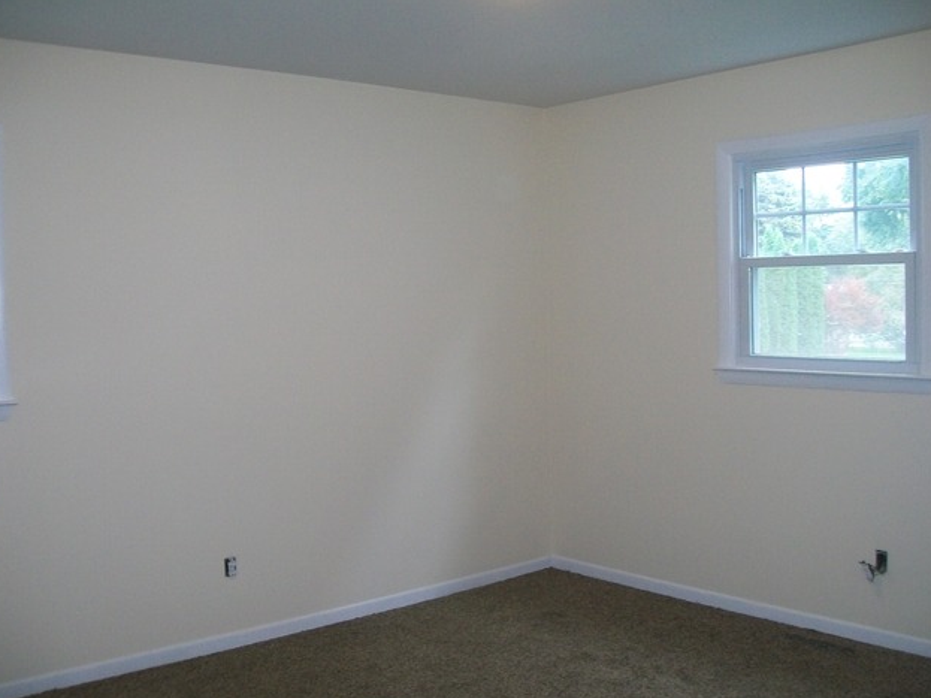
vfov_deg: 38.7
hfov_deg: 50.1
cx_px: 459
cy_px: 357
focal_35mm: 37
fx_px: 995
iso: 160
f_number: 2.7
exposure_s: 1/30
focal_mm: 6
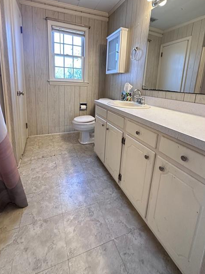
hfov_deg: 74.7
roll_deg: -3.5
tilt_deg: -9.0
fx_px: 134
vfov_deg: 90.0
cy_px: 111
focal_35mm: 17
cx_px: 99
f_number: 2.2
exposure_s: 1/60
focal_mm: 2.22
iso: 250
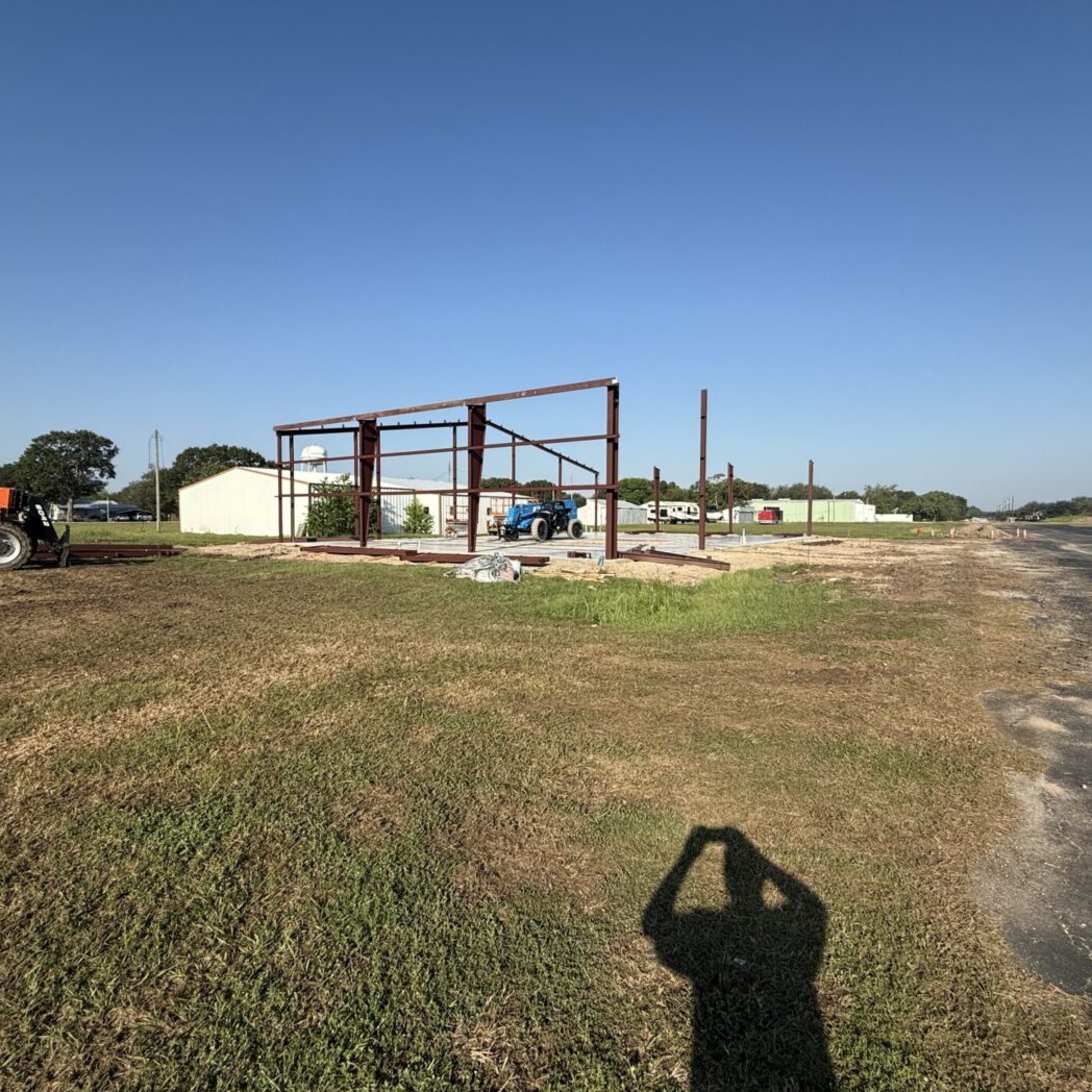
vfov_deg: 84.0
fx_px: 607
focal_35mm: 17
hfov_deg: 84.0
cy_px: 543
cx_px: 556
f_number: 2.2
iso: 50
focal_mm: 2.22
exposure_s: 1/2320
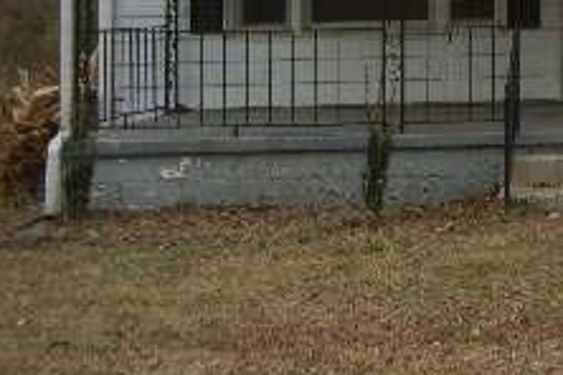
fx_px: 1407
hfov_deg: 20.7
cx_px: 728
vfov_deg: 14.7
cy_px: -81
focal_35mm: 90
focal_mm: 5.4
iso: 160
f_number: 3.5
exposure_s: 1/288
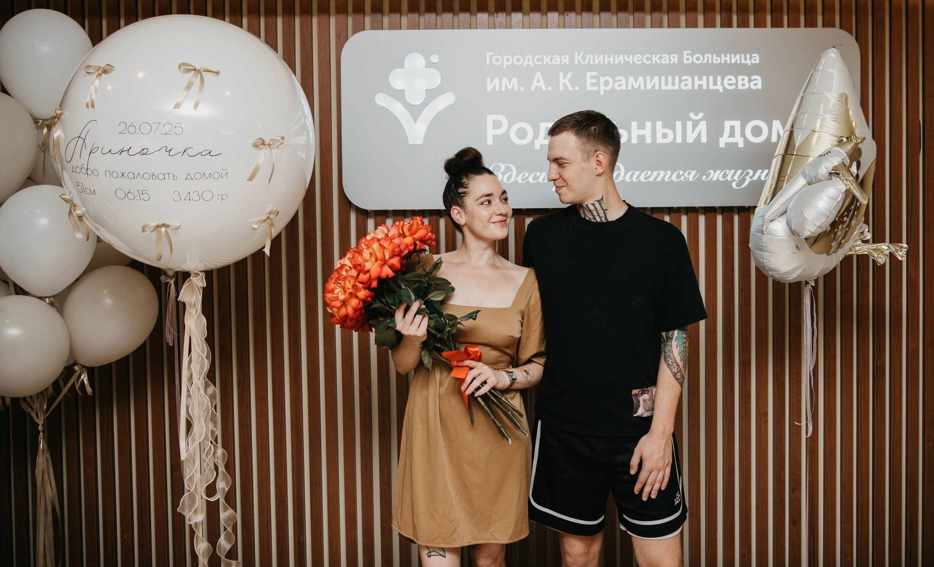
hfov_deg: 55.5
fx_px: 884
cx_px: 531
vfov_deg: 35.4
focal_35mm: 35
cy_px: 213
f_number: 3.5
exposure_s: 1/160
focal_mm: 30
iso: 160
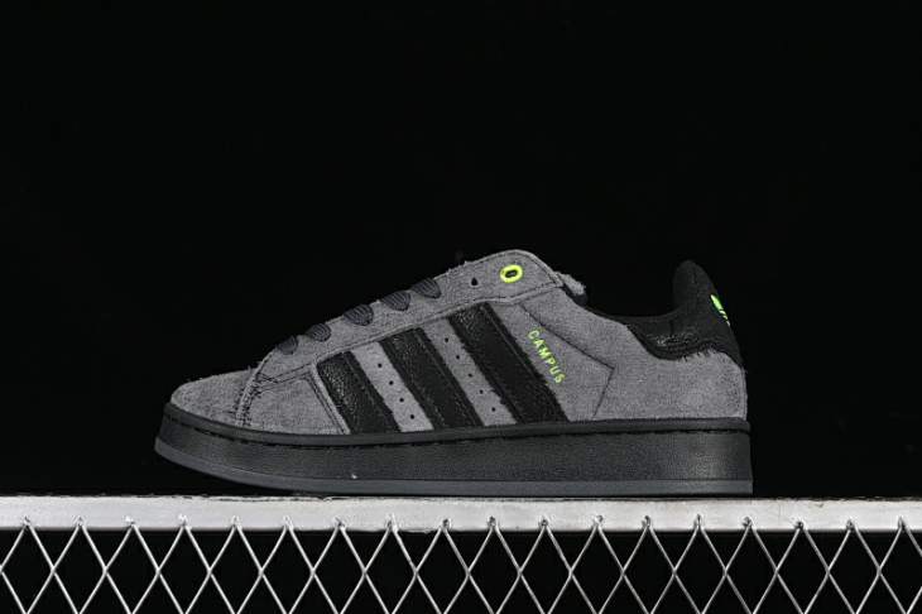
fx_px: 1920
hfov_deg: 27.0
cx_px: 461
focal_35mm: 75
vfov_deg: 18.2
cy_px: 307
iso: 160
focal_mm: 50
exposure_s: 1/60
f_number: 6.3
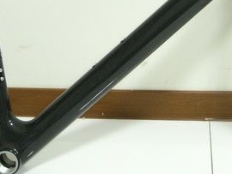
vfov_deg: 14.4
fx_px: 684
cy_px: 31
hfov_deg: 19.2
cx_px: 77
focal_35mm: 102
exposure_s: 1/50
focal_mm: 7.9
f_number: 2.8
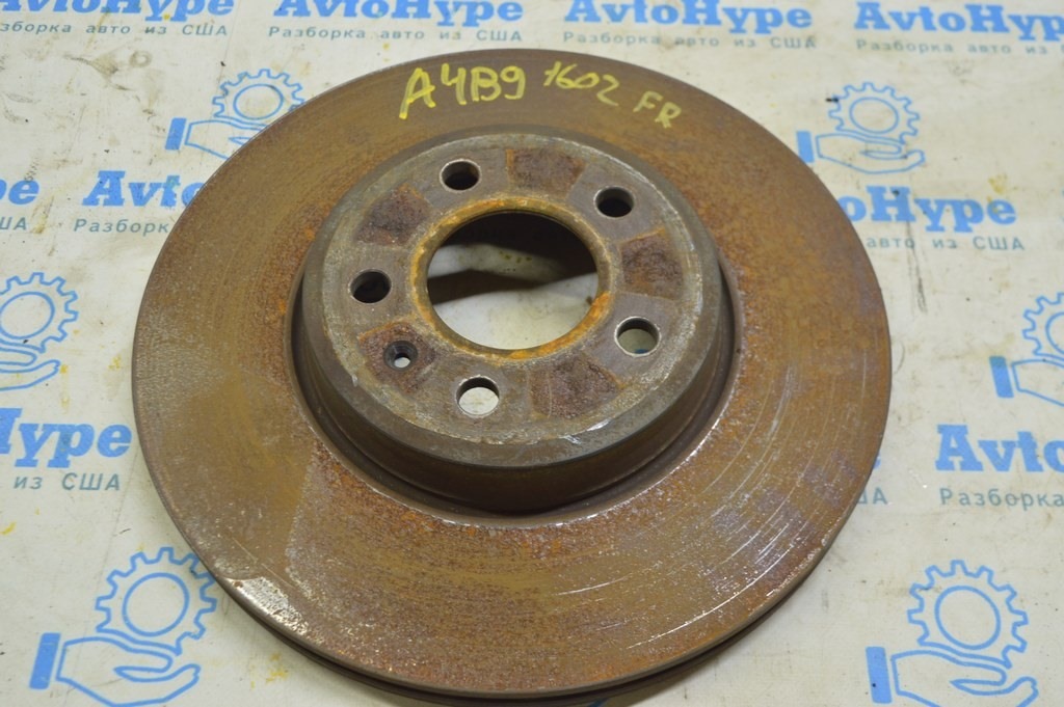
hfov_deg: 51.3
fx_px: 1107
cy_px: 354
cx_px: 532
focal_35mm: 38
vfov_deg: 35.4
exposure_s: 1/20
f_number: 5.6
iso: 400
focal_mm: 25
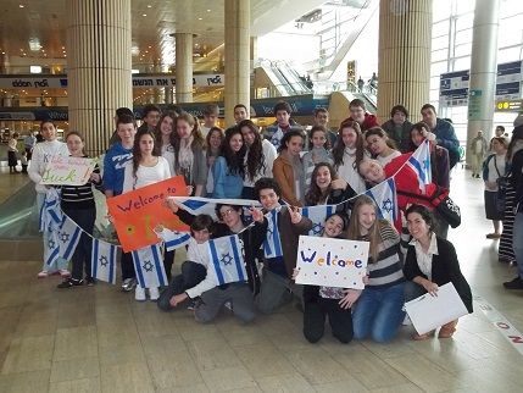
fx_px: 499
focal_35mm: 33
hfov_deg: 55.3
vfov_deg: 43.0
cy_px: 196
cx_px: 262
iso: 320
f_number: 3.3
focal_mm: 5.9
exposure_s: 1/40
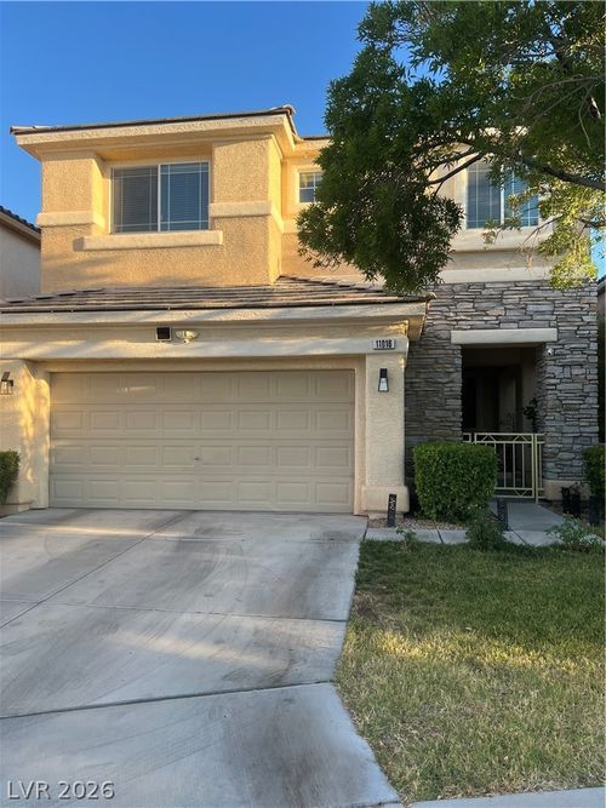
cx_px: 303
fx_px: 607
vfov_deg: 67.3
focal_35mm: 26
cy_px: 404
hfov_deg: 53.0
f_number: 1.5
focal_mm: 5.7
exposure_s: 1/666
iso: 50
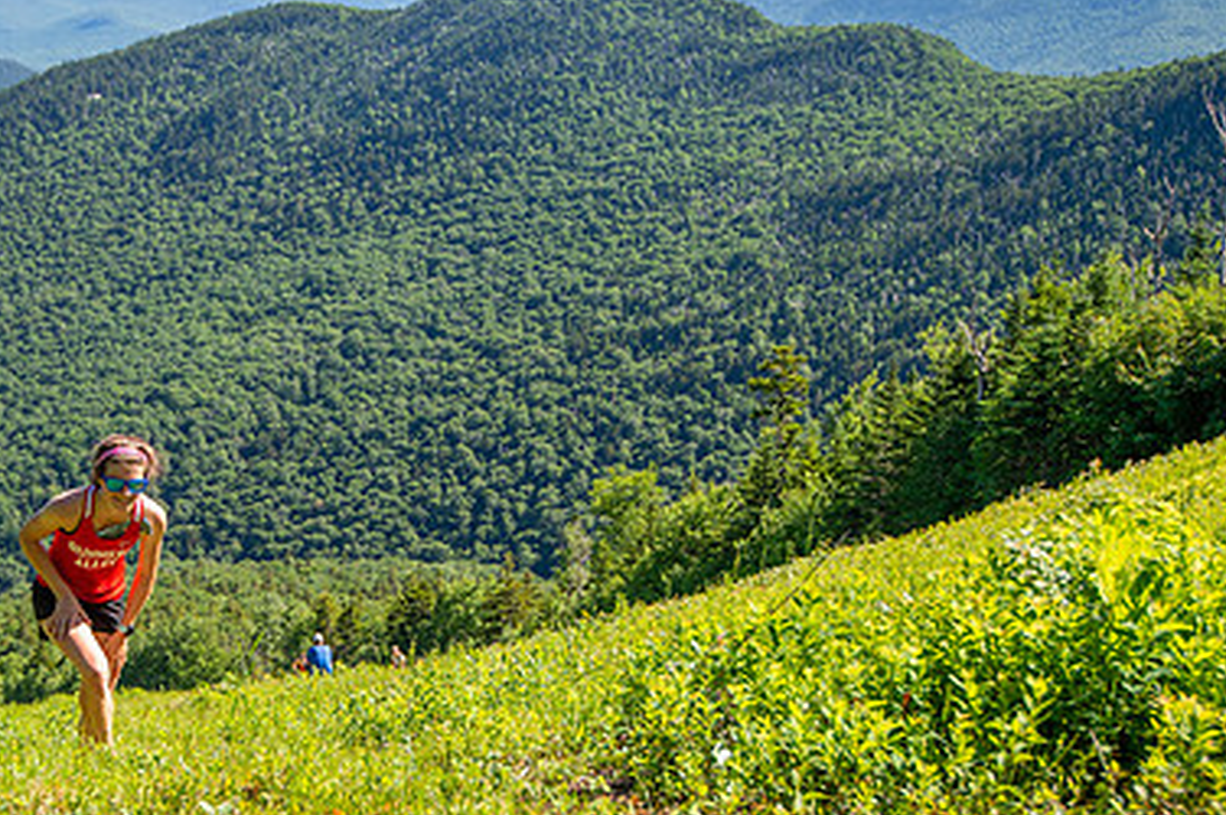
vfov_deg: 25.0
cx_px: 313
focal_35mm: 54
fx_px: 1837
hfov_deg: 36.1
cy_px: 492
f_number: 5
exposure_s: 1/320
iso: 100
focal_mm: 35
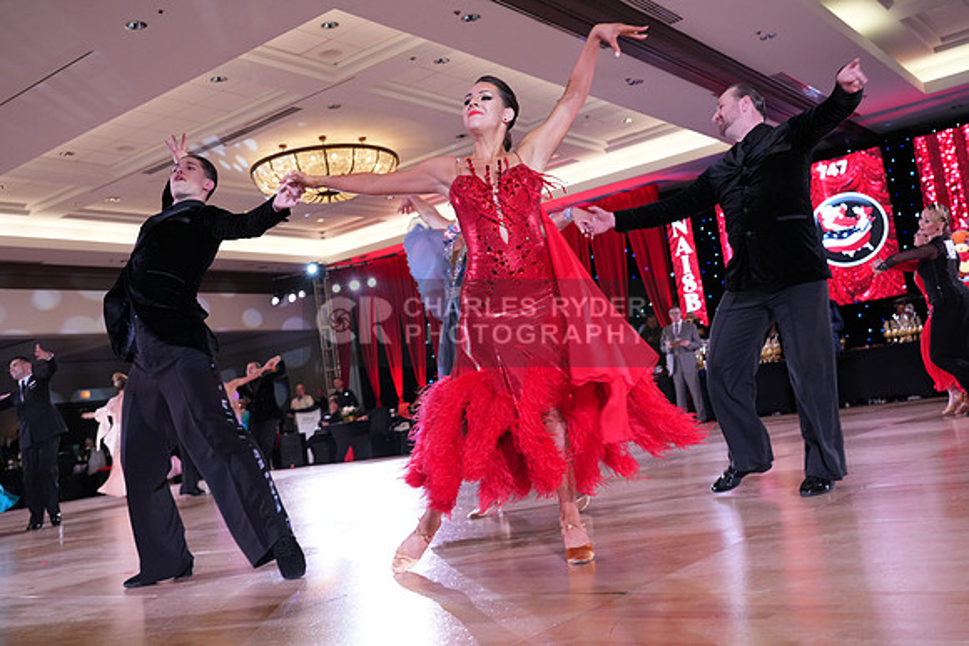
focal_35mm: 35
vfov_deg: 37.9
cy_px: 323
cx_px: 484
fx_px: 942
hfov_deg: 54.4
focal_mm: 35
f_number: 5
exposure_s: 1/250
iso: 2500
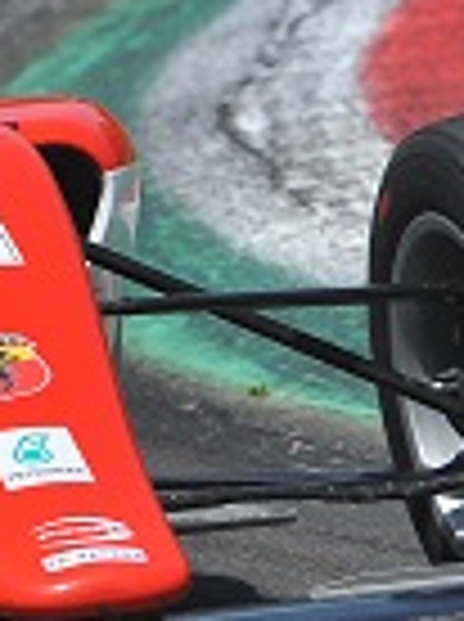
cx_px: -505
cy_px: 117
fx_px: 33991
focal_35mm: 1896
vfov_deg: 1.0
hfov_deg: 0.8
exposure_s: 1/1000
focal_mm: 400
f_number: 8
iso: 250
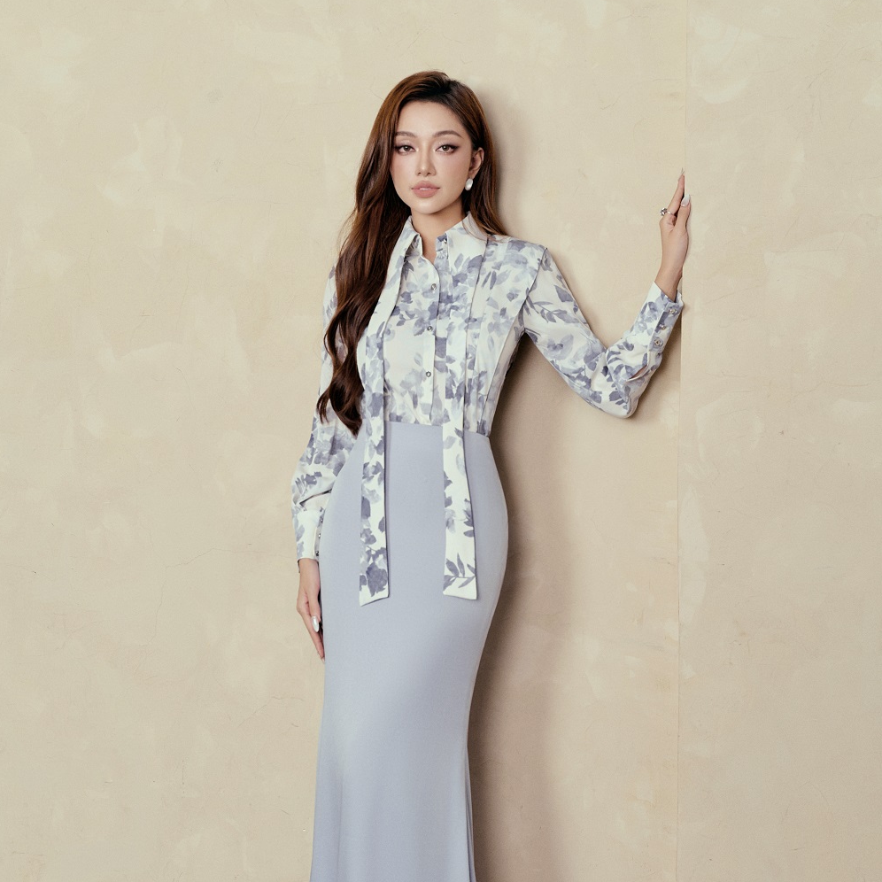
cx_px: 440
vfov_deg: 34.0
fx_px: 1441
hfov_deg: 34.0
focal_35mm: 50
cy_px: 500
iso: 320
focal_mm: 39
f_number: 4.5
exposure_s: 1/200
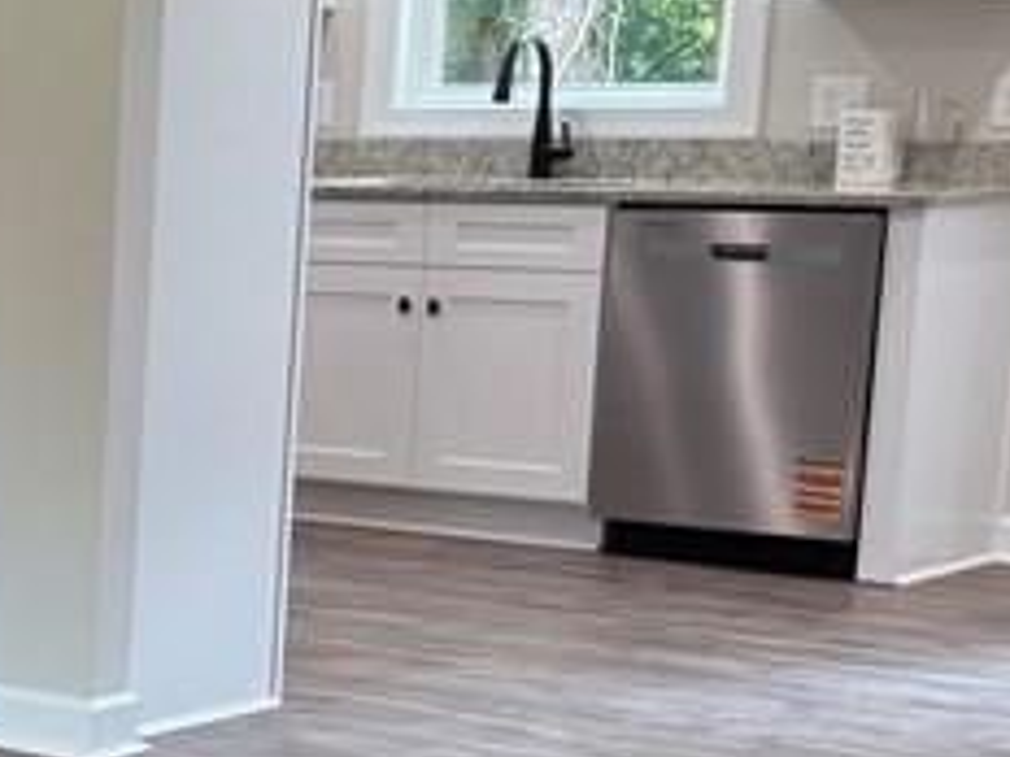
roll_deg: +1.5
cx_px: -1180
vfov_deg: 13.9
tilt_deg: -11.1
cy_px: 644
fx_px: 3093
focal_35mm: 106
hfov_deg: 14.4
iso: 125
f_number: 1.78
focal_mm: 6.76
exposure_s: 1/120
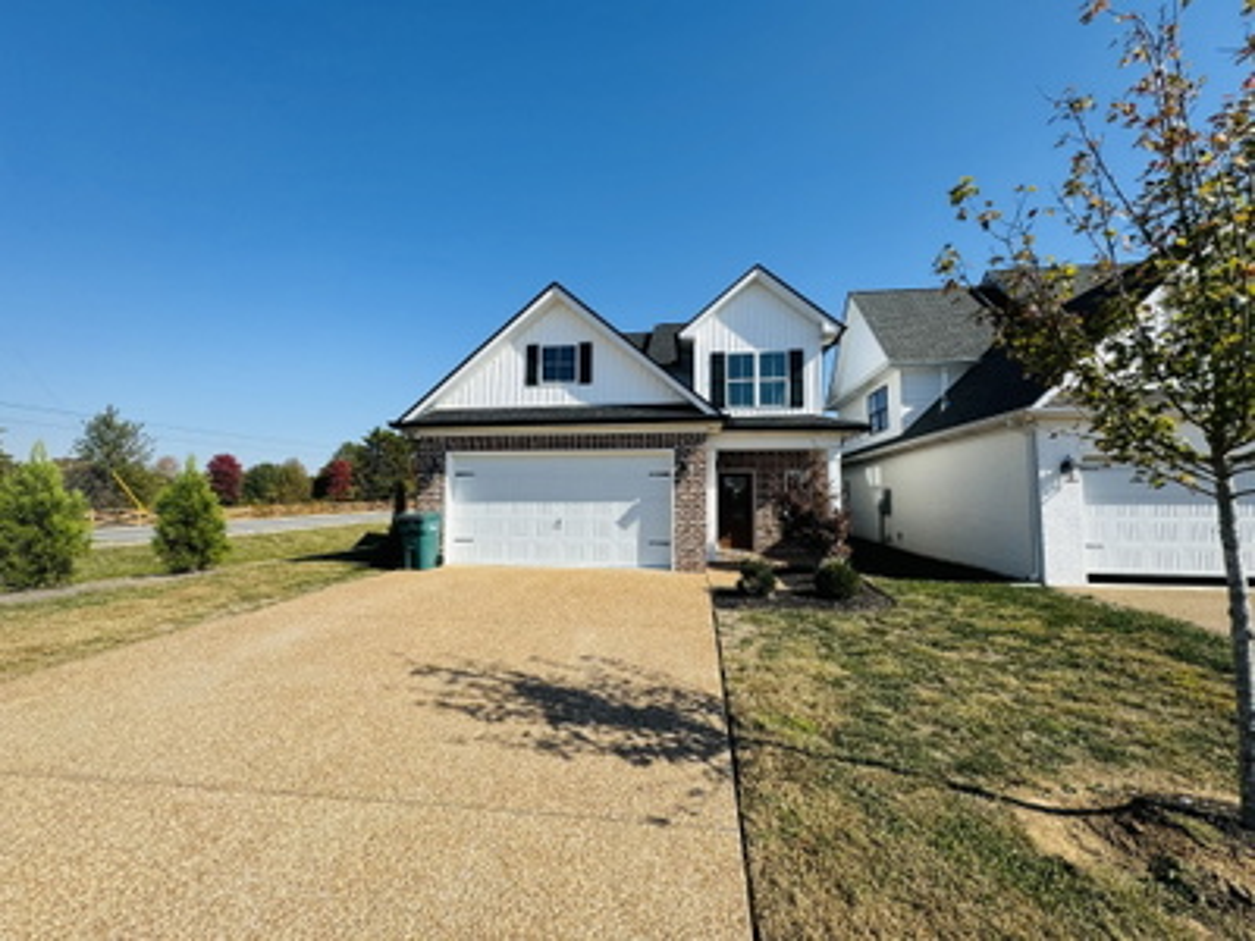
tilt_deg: +4.2
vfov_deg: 85.7
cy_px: 470
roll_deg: -0.1
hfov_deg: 102.1
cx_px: 628
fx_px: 508
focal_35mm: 14
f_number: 2.2
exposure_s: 1/2146
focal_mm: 2.22
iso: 50
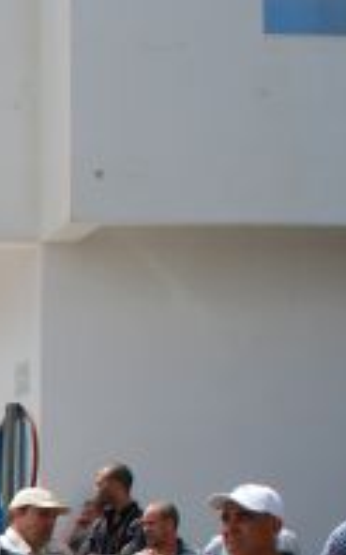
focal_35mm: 109
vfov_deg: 18.5
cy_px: 590
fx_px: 1646
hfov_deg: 10.6
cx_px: -440
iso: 100
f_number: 9
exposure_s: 1/320
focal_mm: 20
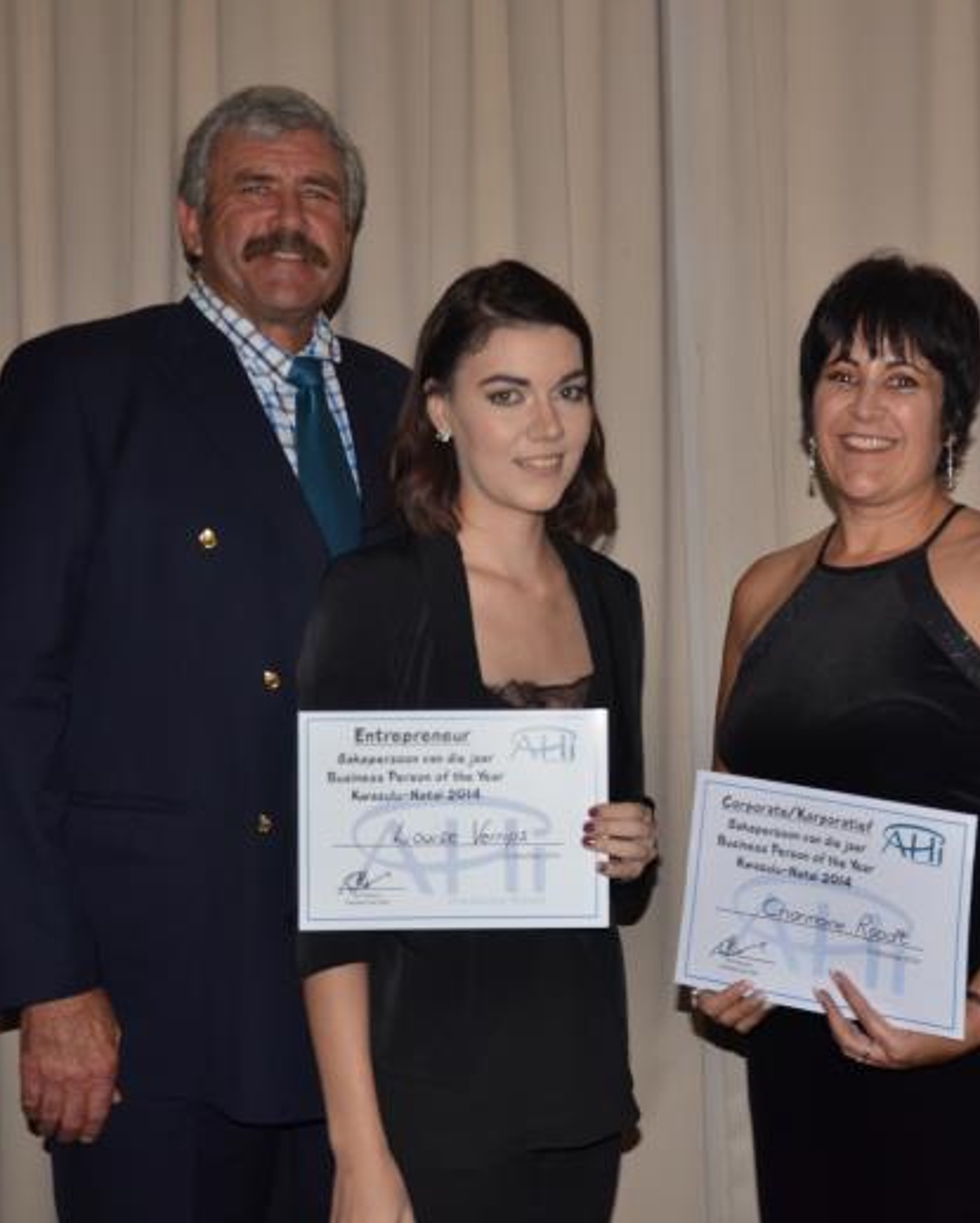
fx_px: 1884
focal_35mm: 52
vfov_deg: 36.0
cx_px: 716
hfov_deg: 28.8
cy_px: 603
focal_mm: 24
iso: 800
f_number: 3.8
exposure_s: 1/60
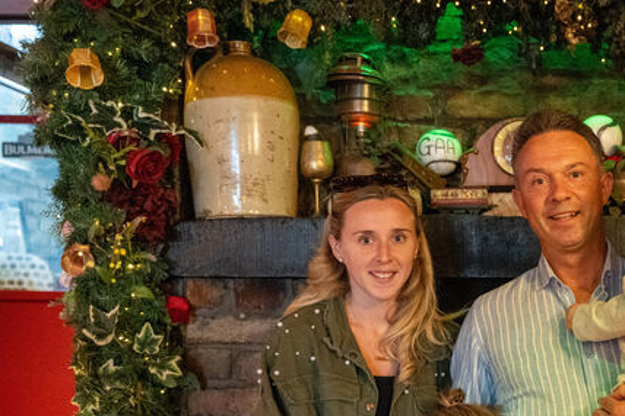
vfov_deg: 22.8
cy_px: 364
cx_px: 564
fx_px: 1007
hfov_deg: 32.7
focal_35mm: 58
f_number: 2.8
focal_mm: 31
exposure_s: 1/125
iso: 12800
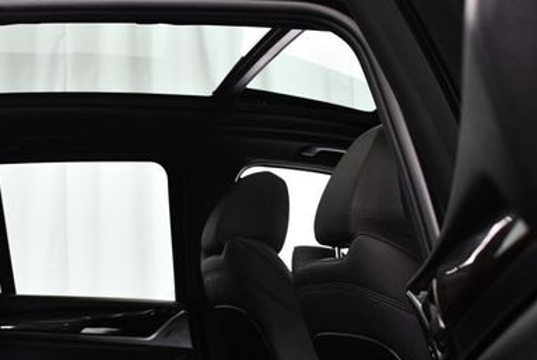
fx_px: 896
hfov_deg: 32.5
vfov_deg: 22.3
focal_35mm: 60
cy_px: 296
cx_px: 113
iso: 2200
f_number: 3.5
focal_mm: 18
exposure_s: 1/125
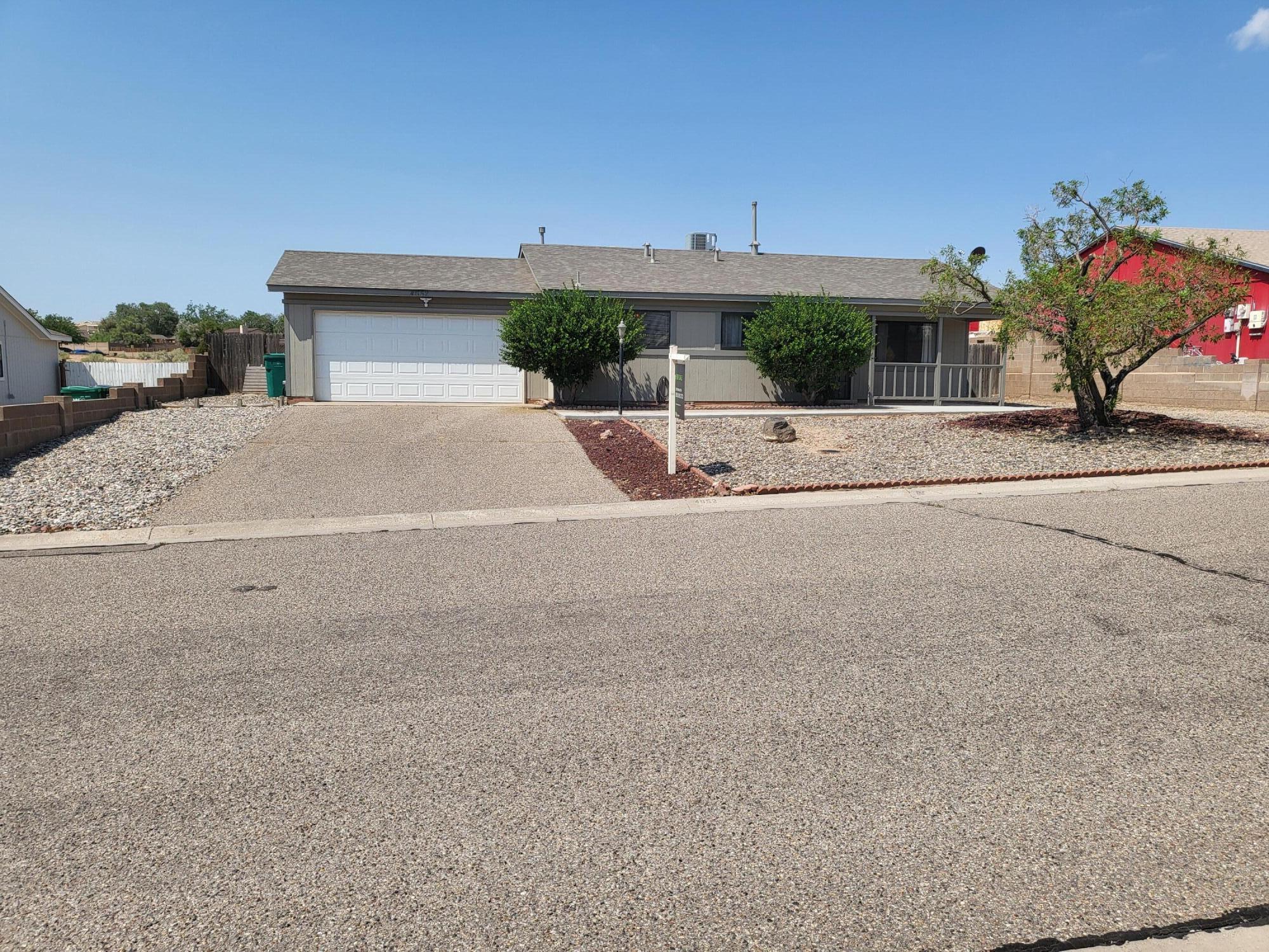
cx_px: 634
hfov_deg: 67.3
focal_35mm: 26
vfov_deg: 53.1
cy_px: 476
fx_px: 953
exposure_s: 1/3559
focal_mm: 4.25
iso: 50
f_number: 1.8
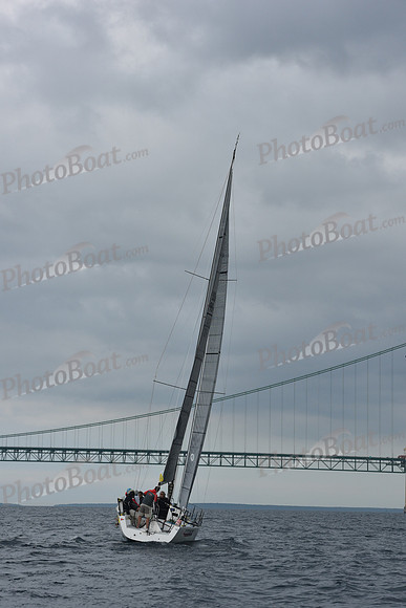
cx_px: 203
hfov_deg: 14.9
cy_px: 304
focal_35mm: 92
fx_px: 1555
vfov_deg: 22.1
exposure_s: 1/800
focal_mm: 92
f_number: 9
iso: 400
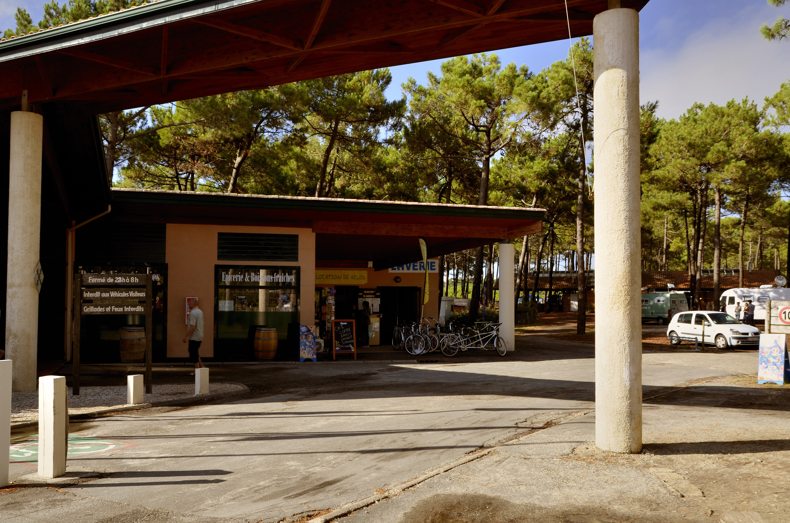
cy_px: 262
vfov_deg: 41.5
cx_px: 395
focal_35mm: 32
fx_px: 690
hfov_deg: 59.6
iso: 125
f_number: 8
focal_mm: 21
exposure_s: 1/60
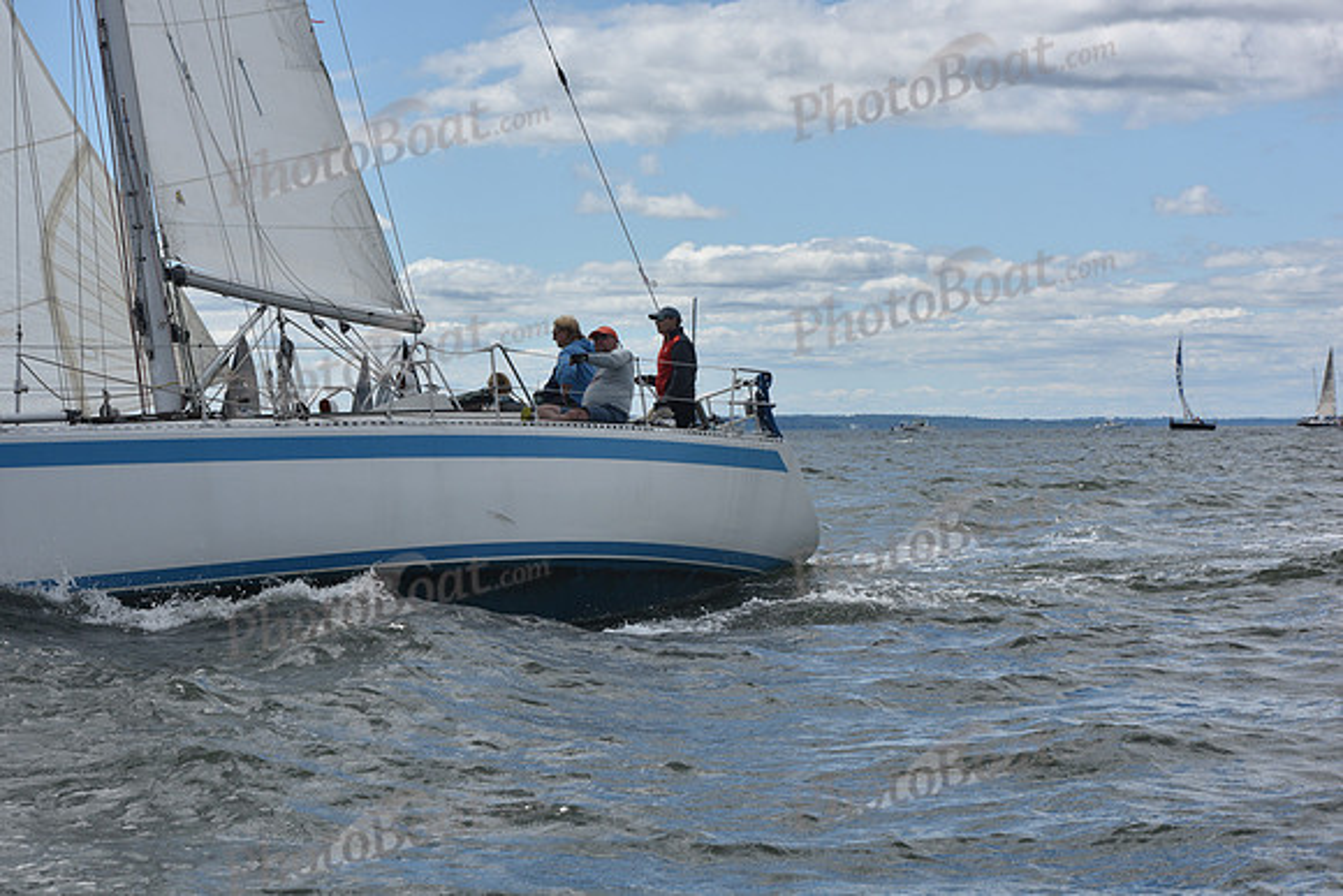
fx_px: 3545
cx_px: 672
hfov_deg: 21.5
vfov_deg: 14.4
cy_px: 448
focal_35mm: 95
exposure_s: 1/800
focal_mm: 95
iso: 250
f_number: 11
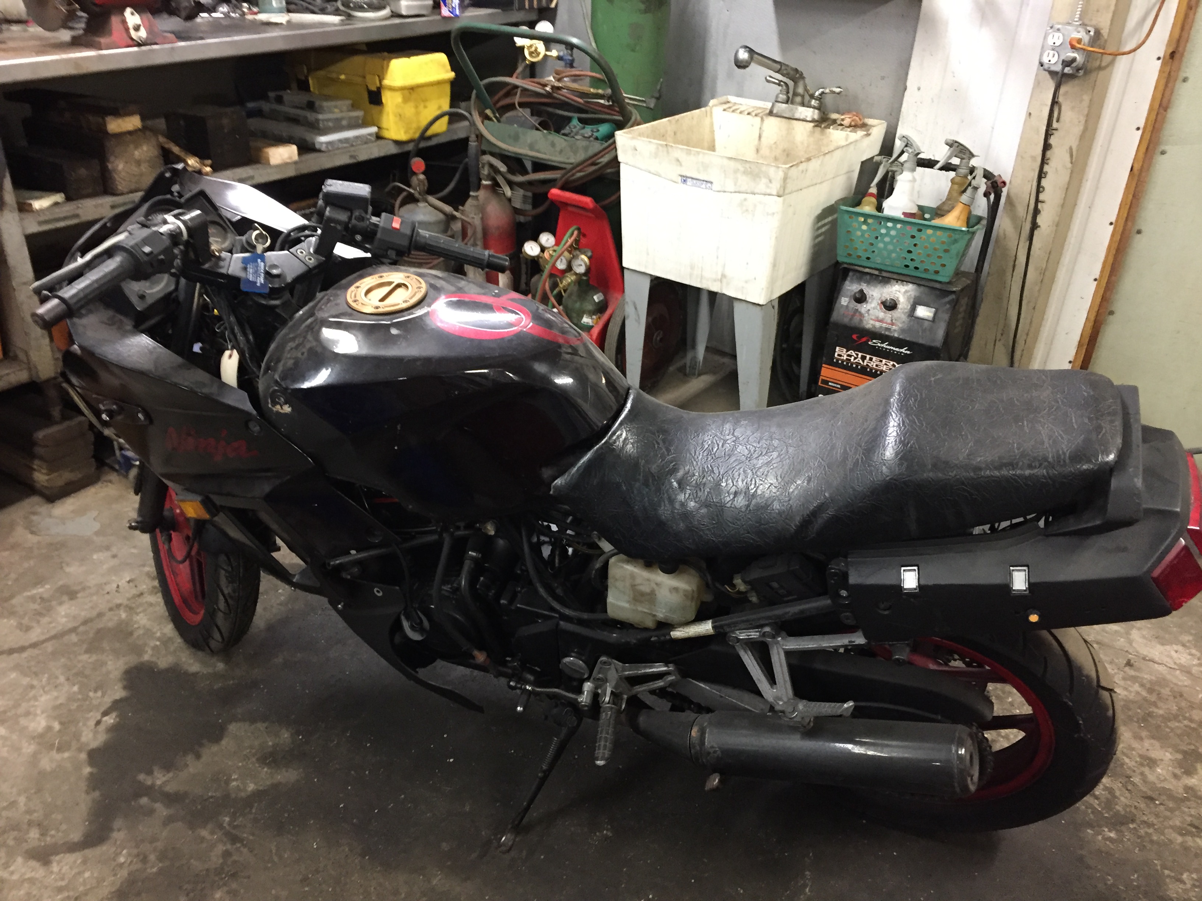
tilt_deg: -27.7
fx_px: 1007
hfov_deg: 61.7
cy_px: 450
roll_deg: -1.0
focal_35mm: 29
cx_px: 601
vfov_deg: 48.2
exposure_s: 1/17
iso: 250
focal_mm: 4.15
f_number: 2.2
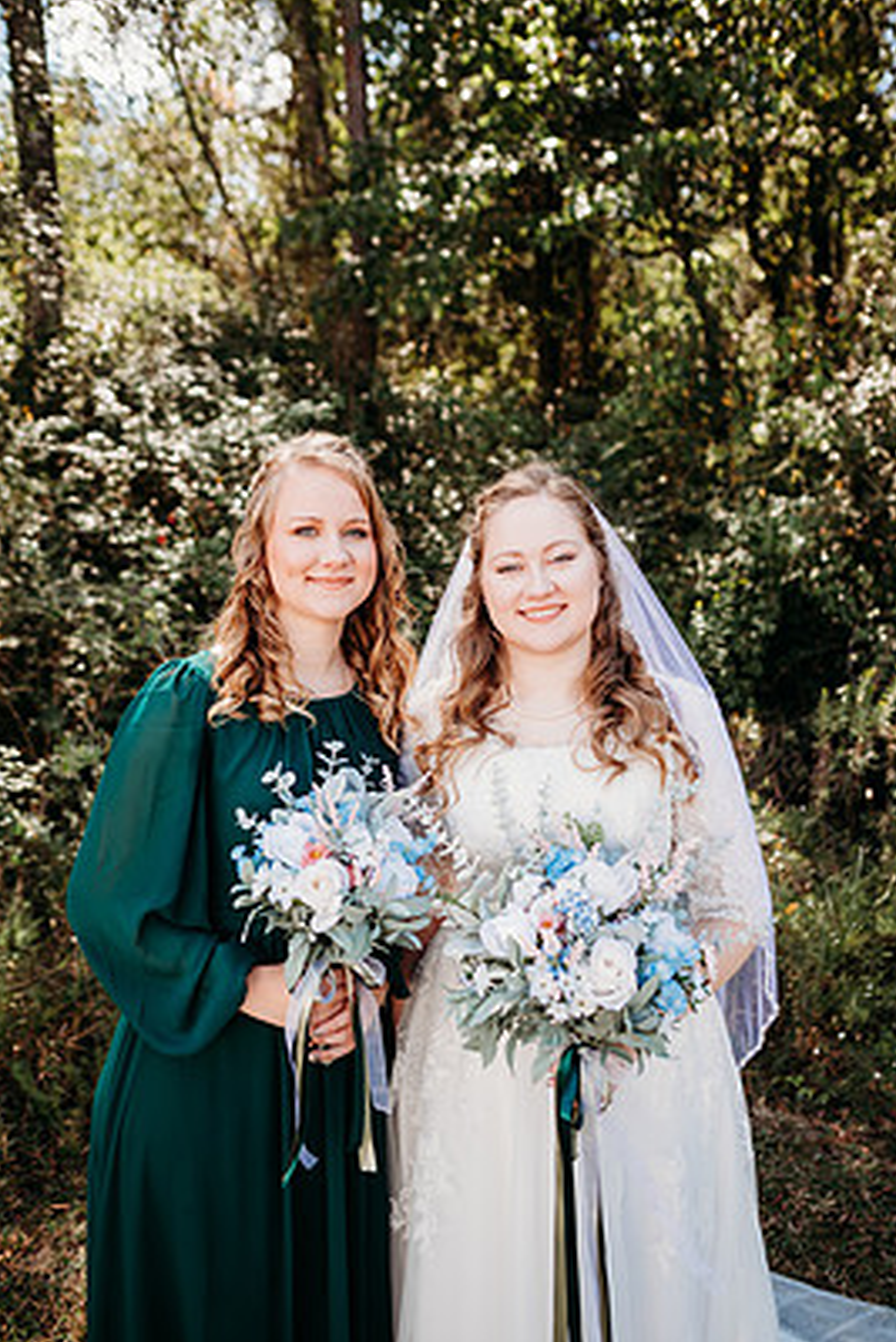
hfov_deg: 48.0
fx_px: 1007
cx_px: 460
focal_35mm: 27
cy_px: 654
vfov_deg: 67.4
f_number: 2.2
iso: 100
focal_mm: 24
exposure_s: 1/800
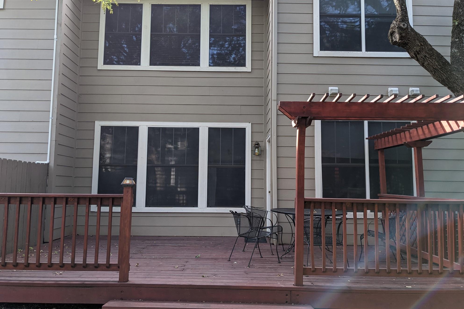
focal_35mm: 29
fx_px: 374
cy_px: 146
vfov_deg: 44.9
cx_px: 232
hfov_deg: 63.7
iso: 73
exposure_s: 1/143
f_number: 1.73
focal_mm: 4.38
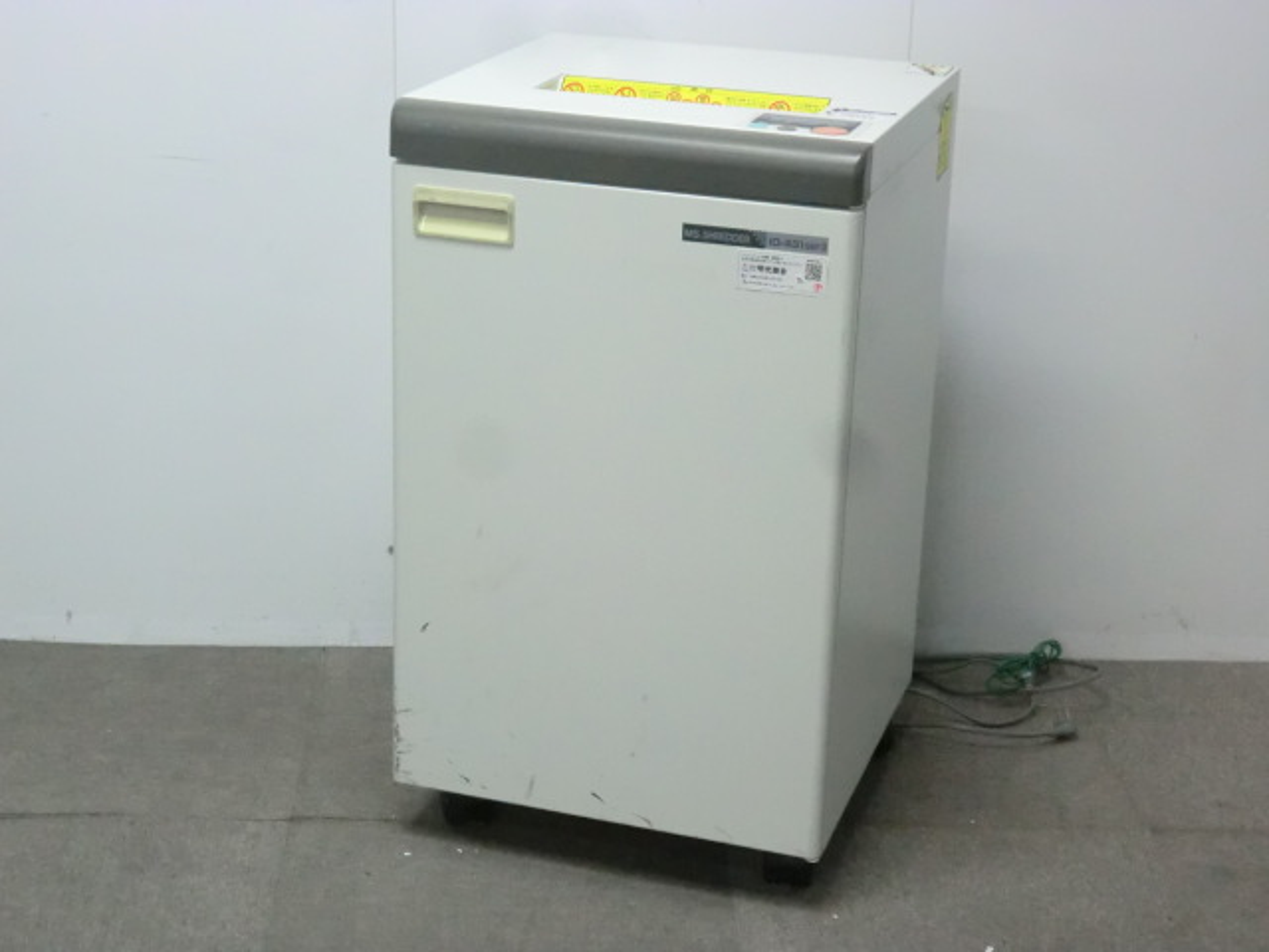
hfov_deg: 29.8
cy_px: 476
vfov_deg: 22.6
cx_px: 634
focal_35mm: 65
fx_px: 2383
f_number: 5.3
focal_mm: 11.7
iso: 800
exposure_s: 1/30
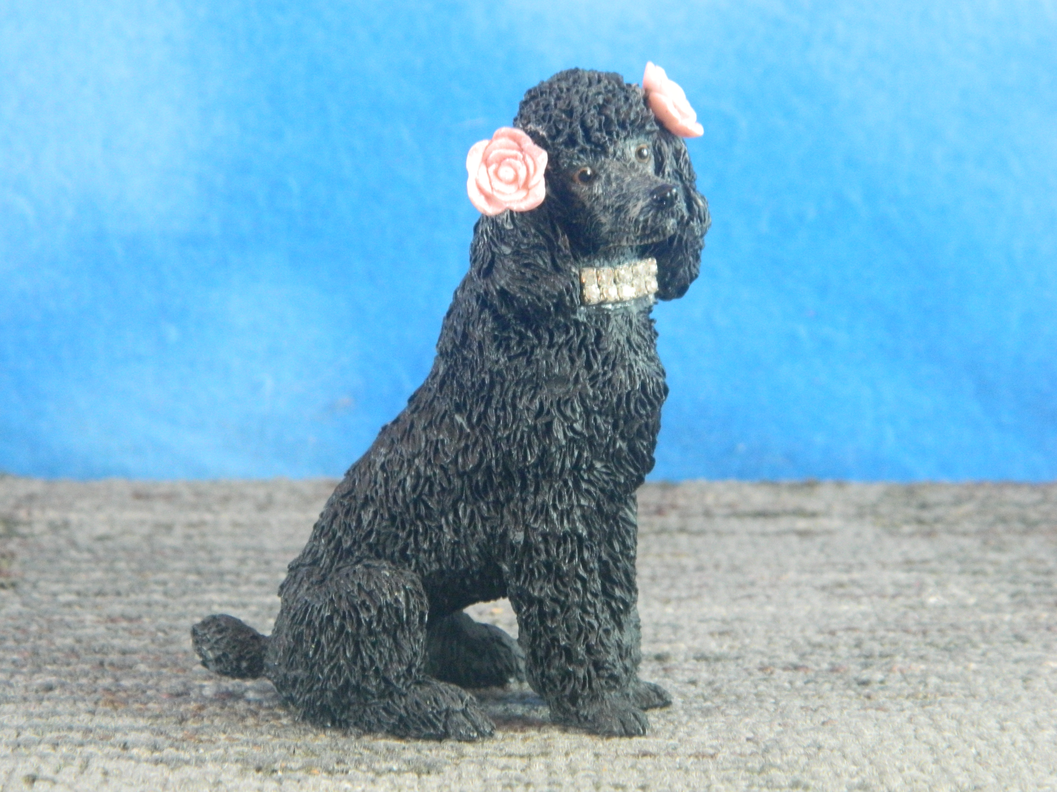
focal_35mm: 103
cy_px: 396
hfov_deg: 19.1
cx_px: 528
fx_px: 3145
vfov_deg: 14.4
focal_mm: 18.6
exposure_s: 1/8
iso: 400
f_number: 4.5
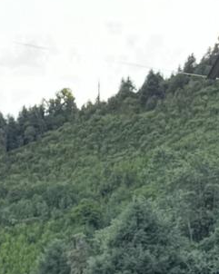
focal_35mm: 149
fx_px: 1209
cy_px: 684
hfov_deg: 10.3
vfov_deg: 10.8
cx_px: 49
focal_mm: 6.76
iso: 80
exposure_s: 1/121
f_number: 1.78
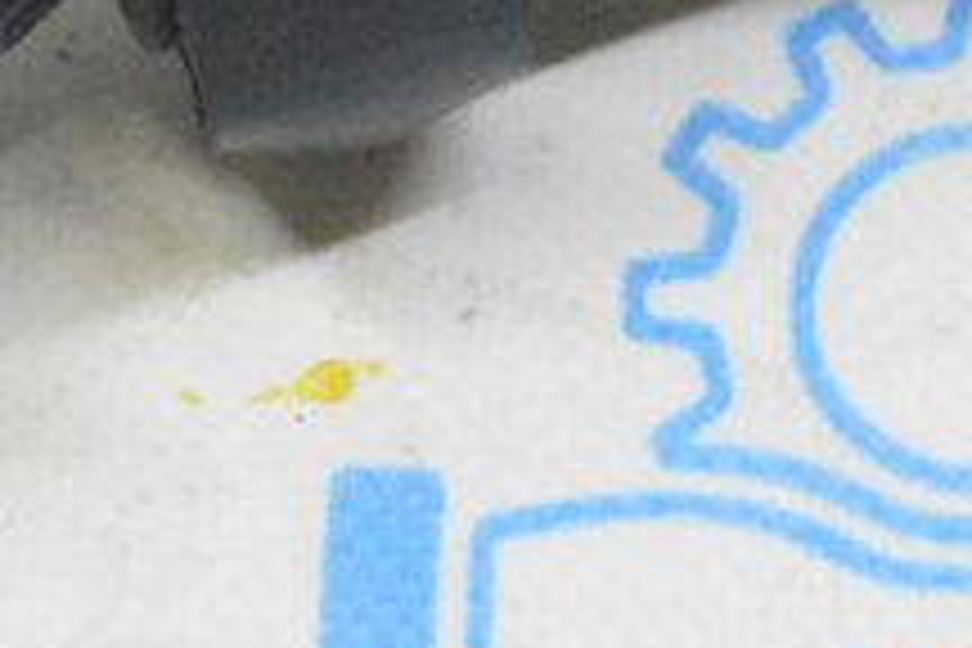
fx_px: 7289
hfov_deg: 7.6
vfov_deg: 5.0
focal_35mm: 270
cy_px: -344
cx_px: 720
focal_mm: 38
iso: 6400
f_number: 20
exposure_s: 1/15
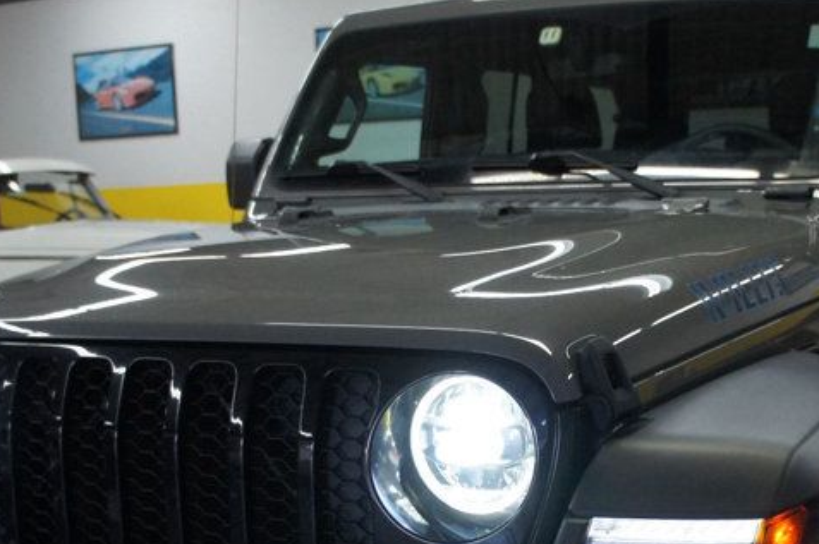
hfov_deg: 34.3
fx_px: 1318
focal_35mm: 58
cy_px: 468
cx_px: 531
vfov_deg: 22.9
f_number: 3.5
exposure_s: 1/200
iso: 1600
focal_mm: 18
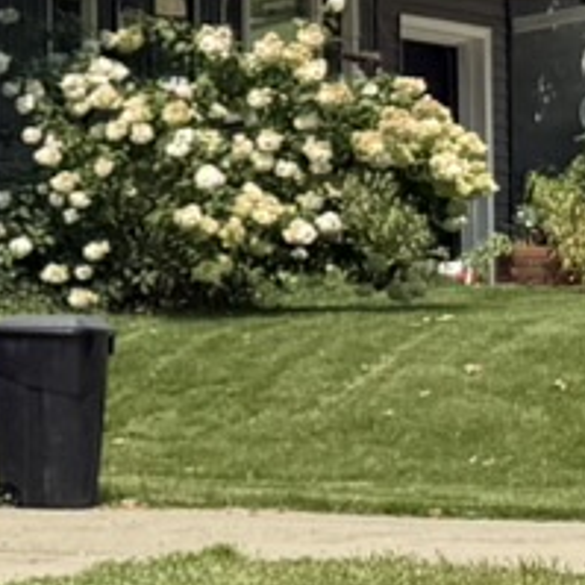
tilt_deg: +0.9
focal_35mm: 218
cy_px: 173
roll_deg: +0.5
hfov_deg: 5.9
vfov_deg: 8.0
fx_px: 4168
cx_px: -2196
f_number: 1.78
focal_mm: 6.76
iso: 80
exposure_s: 1/4673
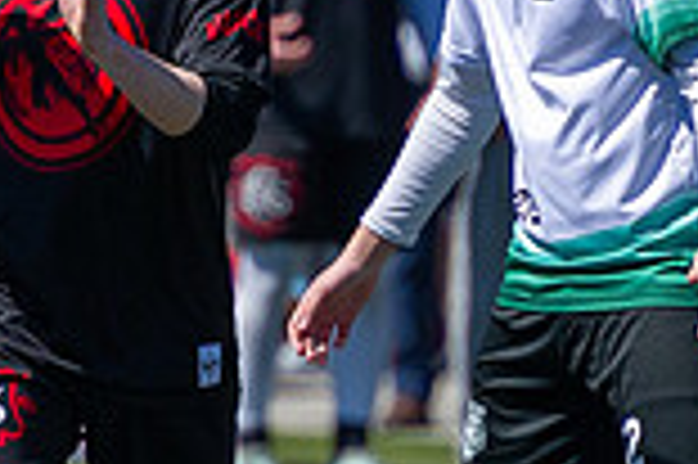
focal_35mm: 1547
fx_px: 29963
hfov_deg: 1.3
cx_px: 3
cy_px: 101
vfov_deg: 0.9
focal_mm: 280
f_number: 4
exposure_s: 1/2500
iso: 200
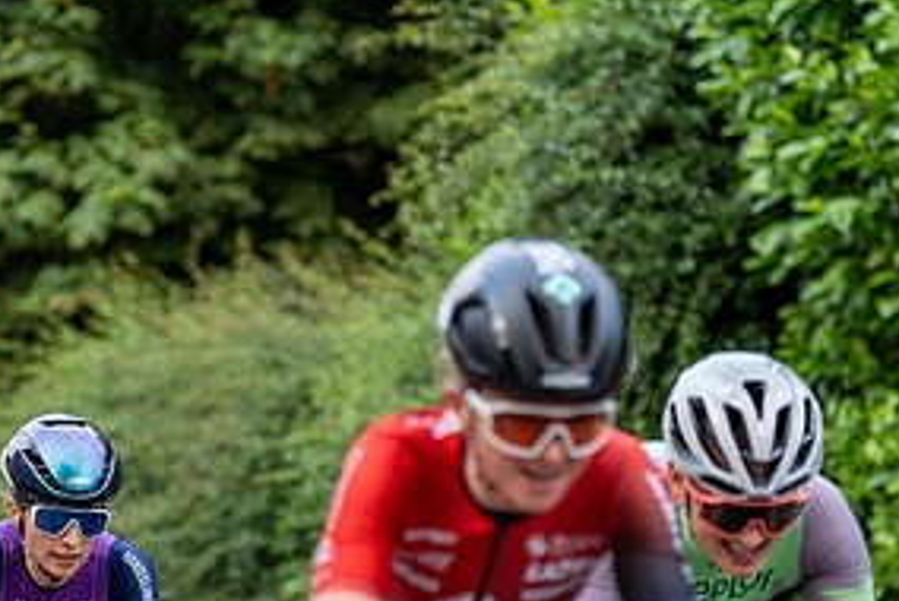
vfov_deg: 6.9
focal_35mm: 200
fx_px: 4999
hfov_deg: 10.2
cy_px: 596
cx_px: 171
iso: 640
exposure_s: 1/500
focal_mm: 98
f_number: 2.8
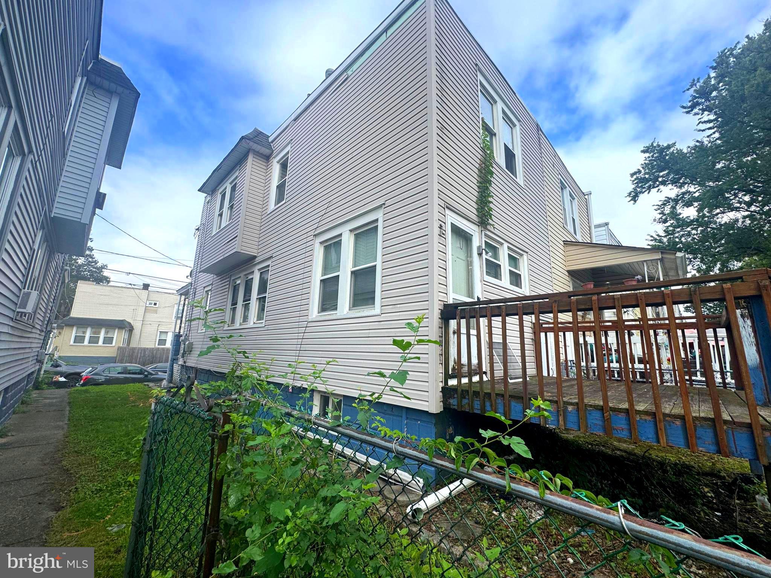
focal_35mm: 14
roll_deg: -1.5
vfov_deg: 85.7
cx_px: 386
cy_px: 289
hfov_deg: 102.1
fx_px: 312
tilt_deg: +10.2
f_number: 2.2
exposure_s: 1/615
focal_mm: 2.22
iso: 40
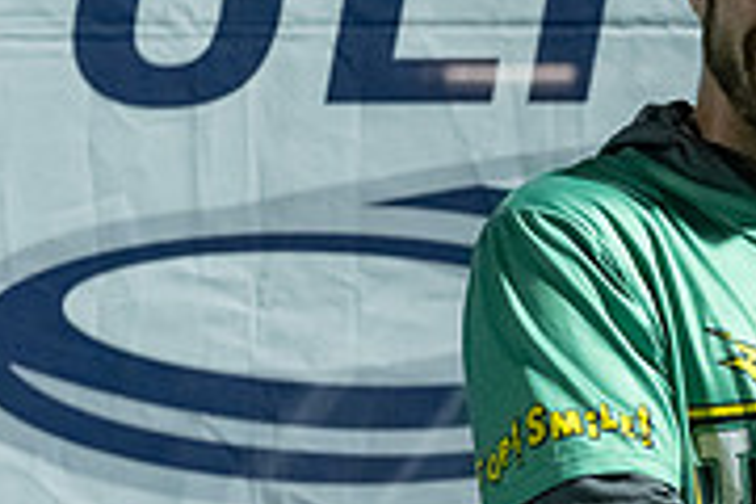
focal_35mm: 207
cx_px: 1196
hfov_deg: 9.6
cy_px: 370
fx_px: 4347
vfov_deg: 6.6
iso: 6400
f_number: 4
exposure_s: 1/320
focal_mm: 60
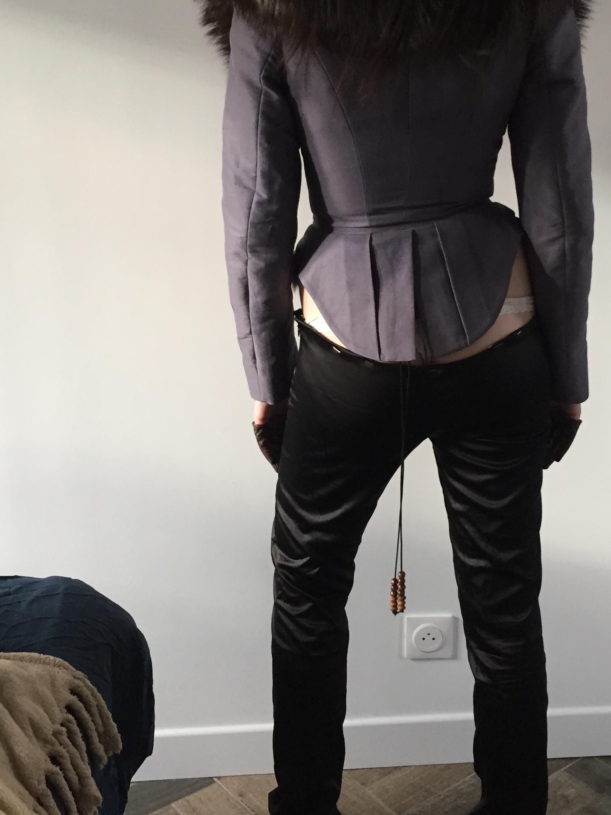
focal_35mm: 47
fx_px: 1106
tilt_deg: -13.3
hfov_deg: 30.7
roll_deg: +1.6
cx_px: 397
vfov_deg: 40.2
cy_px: 322
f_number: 2.2
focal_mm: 4.15
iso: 80
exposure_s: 1/33
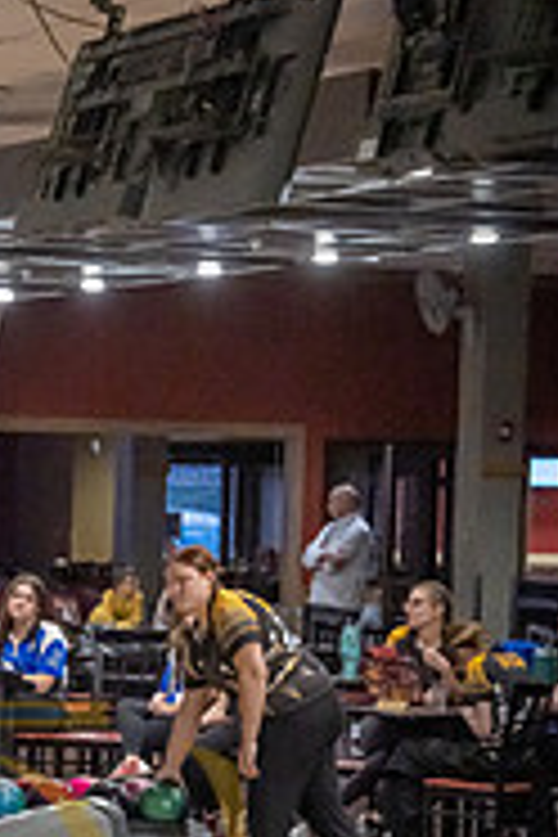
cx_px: -99
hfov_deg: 7.4
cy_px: 990
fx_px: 4278
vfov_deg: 11.0
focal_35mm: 184
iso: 4000
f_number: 3.5
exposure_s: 1/800
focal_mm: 76
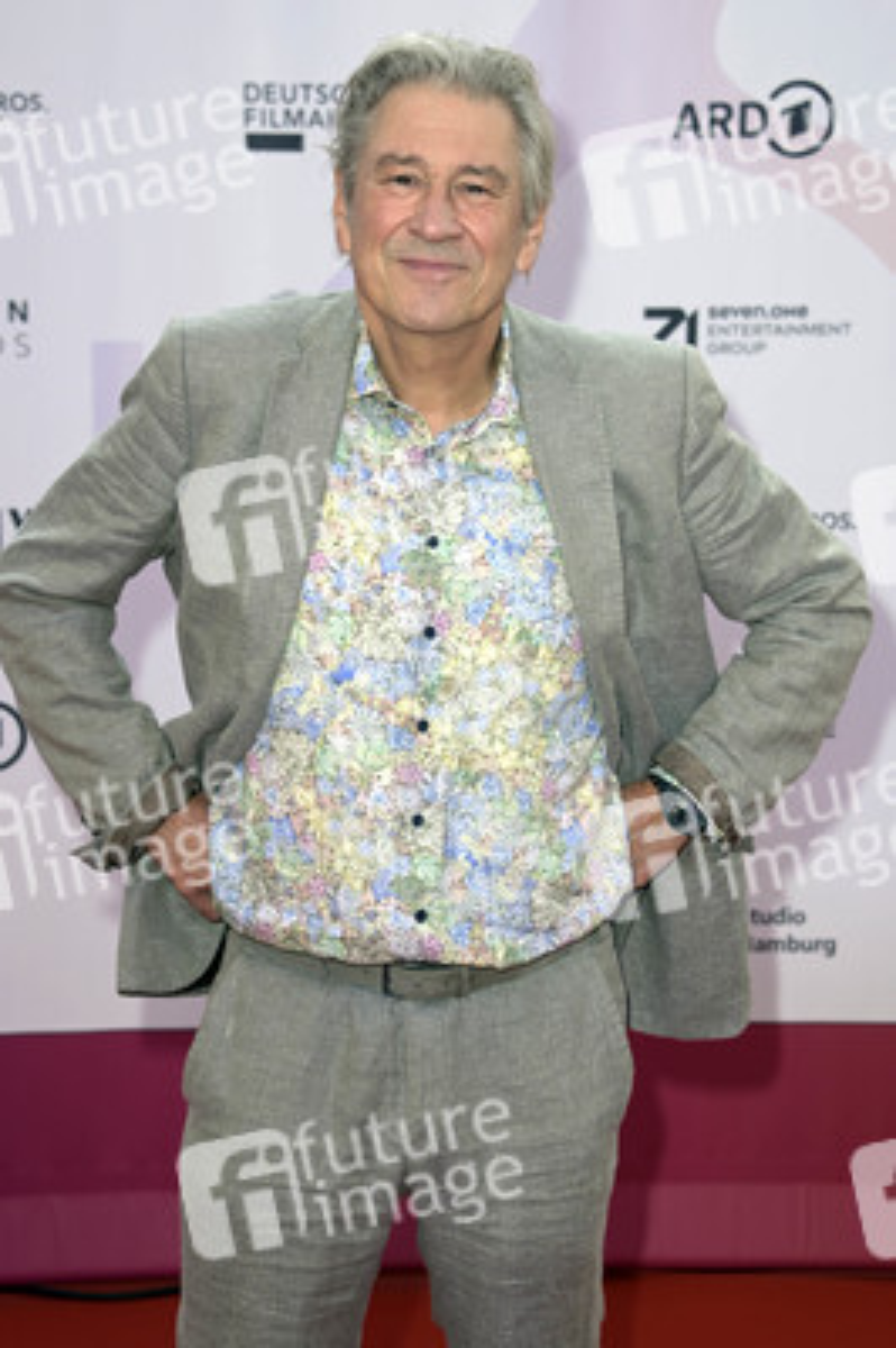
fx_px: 2618
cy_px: 674
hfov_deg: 19.4
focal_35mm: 70
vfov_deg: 28.9
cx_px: 448
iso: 250
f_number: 5.6
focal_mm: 70
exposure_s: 1/250
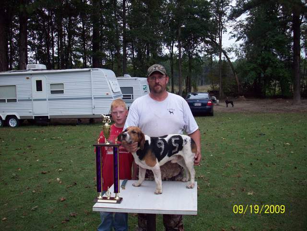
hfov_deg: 50.1
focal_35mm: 37
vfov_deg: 38.7
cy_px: 116
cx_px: 154
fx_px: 328
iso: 80
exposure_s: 1/442
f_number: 2.8
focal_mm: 6.2
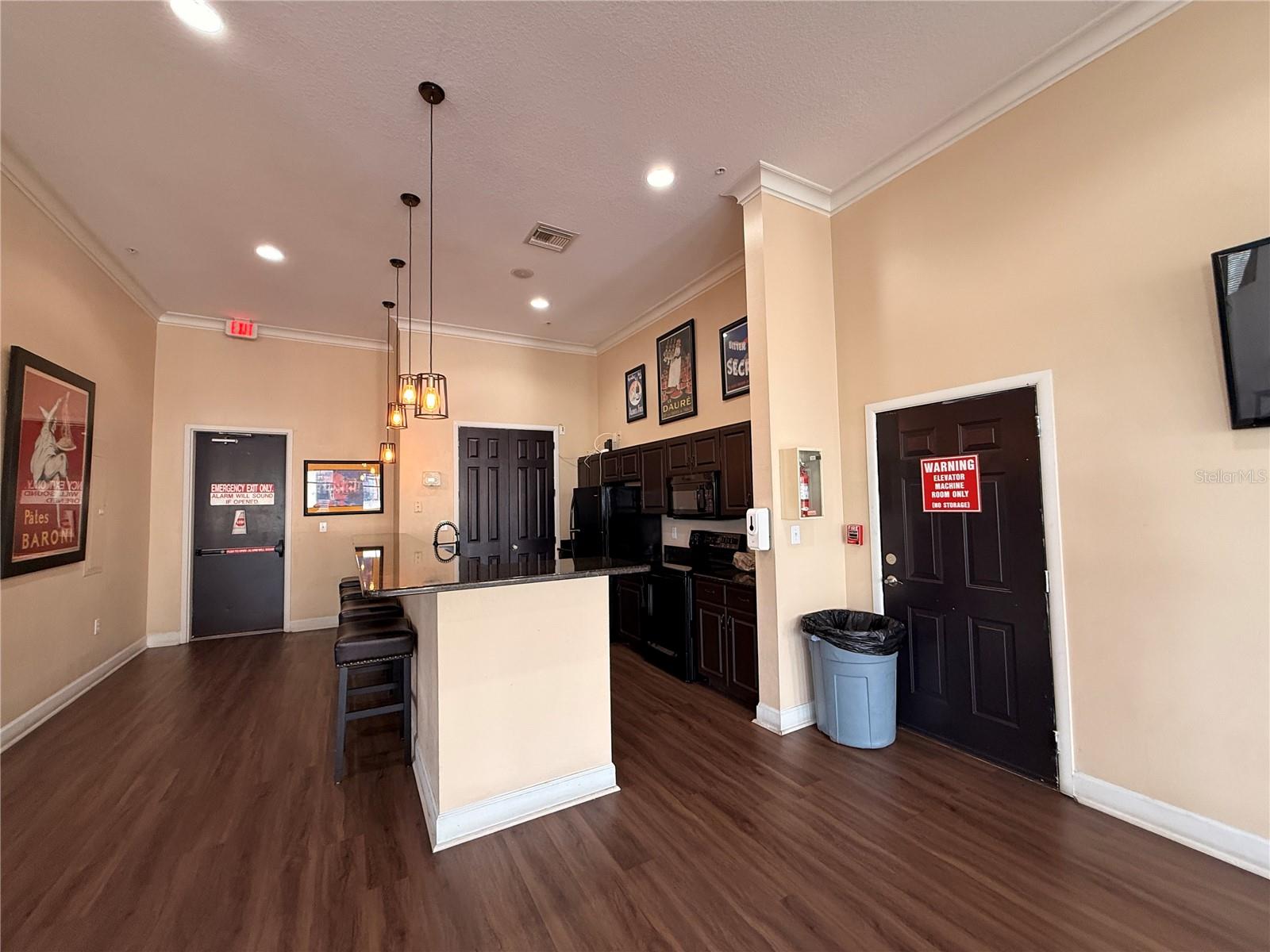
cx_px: 635
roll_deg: +0.7
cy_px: 476
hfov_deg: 102.1
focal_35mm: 14
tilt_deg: +2.6
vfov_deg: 85.7
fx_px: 514
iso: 200
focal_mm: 2.22
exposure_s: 1/60
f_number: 2.2
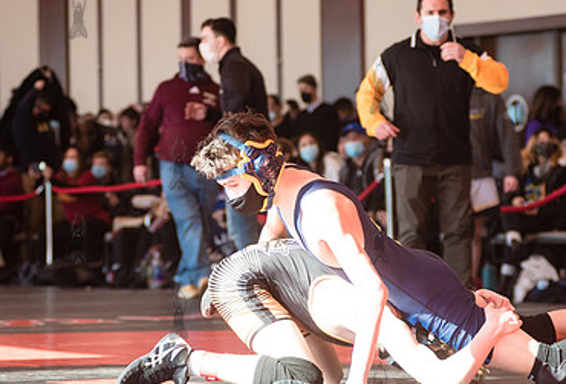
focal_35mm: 155
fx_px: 2450
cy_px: 278
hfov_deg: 13.2
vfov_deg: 9.0
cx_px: 310
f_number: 3.5
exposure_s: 1/400
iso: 400
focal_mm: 86
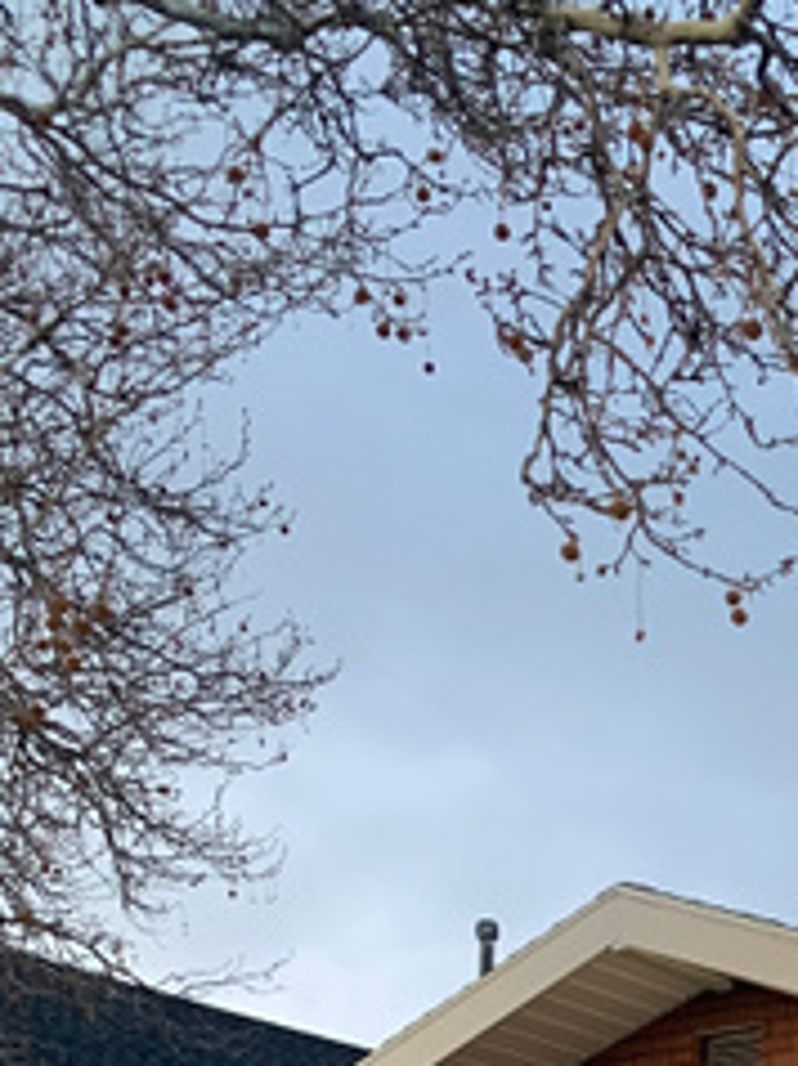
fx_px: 2587
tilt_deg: +3.1
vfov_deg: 20.1
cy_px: 1603
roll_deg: -1.5
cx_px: 1201
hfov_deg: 16.0
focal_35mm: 84
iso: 100
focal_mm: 4.25
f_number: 1.8
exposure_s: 1/81
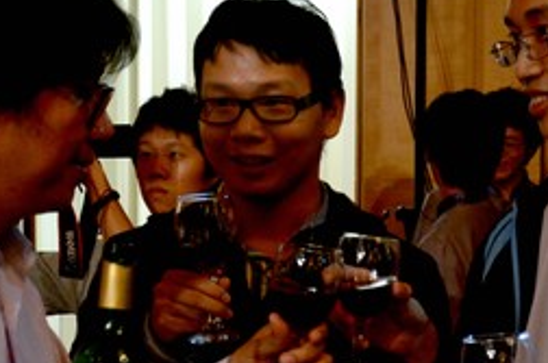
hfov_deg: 19.0
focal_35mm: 107
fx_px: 1626
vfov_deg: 12.7
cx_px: 396
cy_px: 297
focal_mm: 30
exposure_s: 1/60
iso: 1600
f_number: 4.2
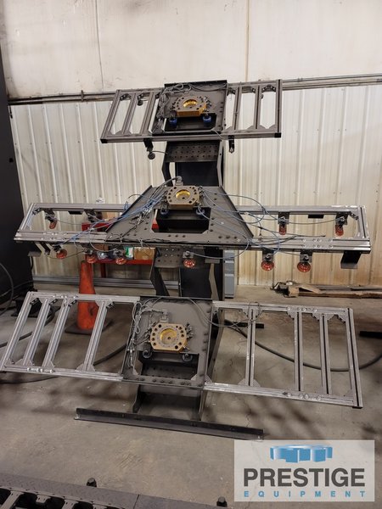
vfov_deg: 69.4
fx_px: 368
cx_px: 191
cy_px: 254
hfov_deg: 54.9
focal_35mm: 25
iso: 400
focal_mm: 7
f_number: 1.8
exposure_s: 1/40
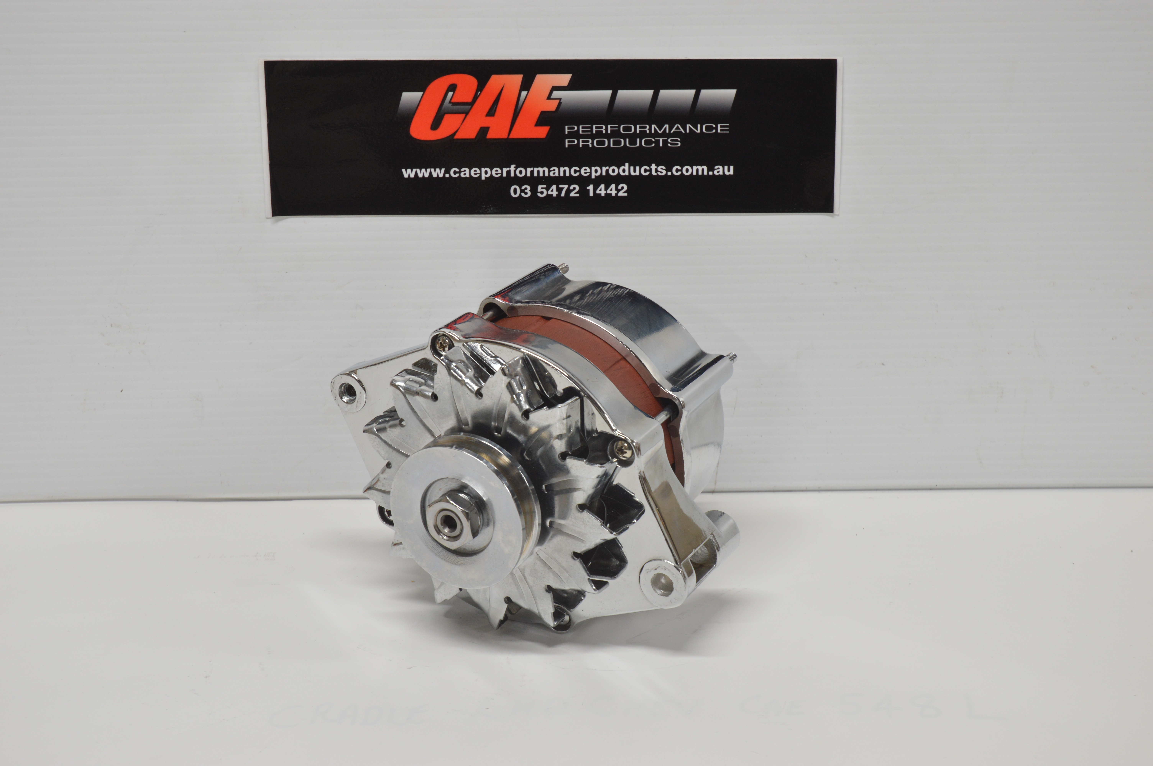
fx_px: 2208
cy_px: 383
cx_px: 576
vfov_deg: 19.7
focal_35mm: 69
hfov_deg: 29.3
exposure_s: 1/15
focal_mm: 46
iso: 400
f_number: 7.1
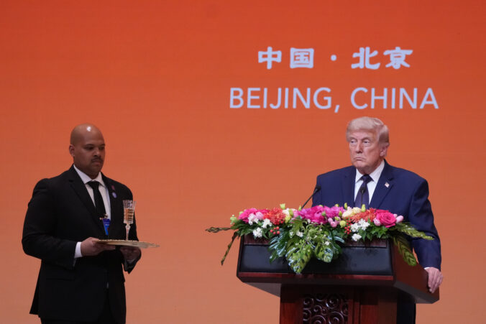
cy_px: 162
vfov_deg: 4.8
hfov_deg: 7.2
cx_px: 243
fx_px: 3889
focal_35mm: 288
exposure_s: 1/640
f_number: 5.6
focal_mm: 192
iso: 5000
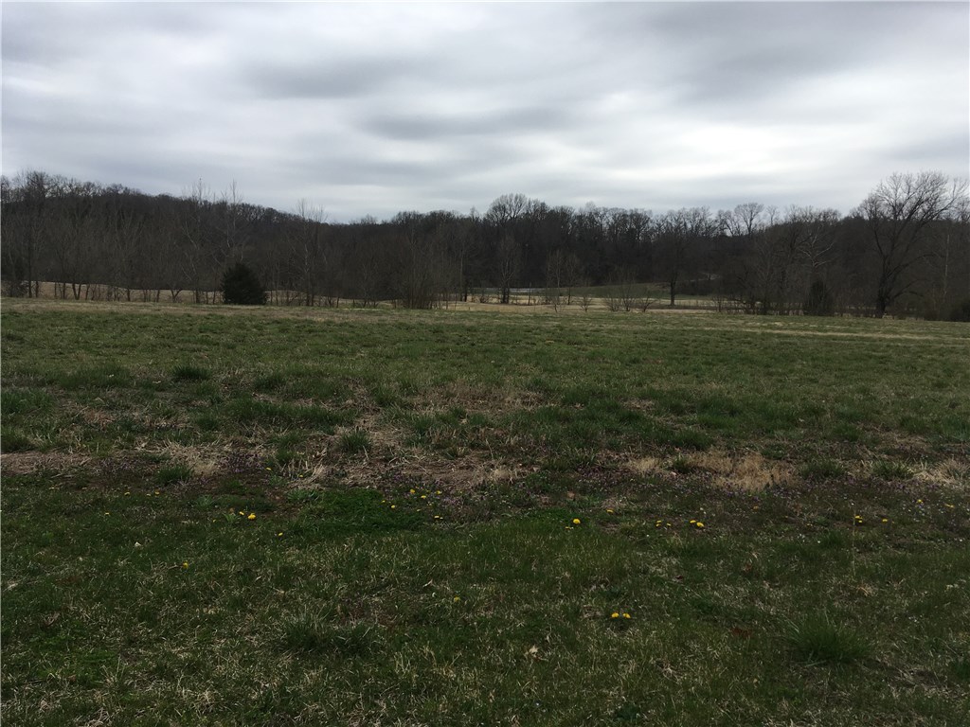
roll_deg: -1.8
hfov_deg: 61.7
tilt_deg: -5.1
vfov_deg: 48.2
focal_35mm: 29
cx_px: 485
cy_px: 364
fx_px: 813
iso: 25
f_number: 2.2
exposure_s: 1/1166
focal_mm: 4.15
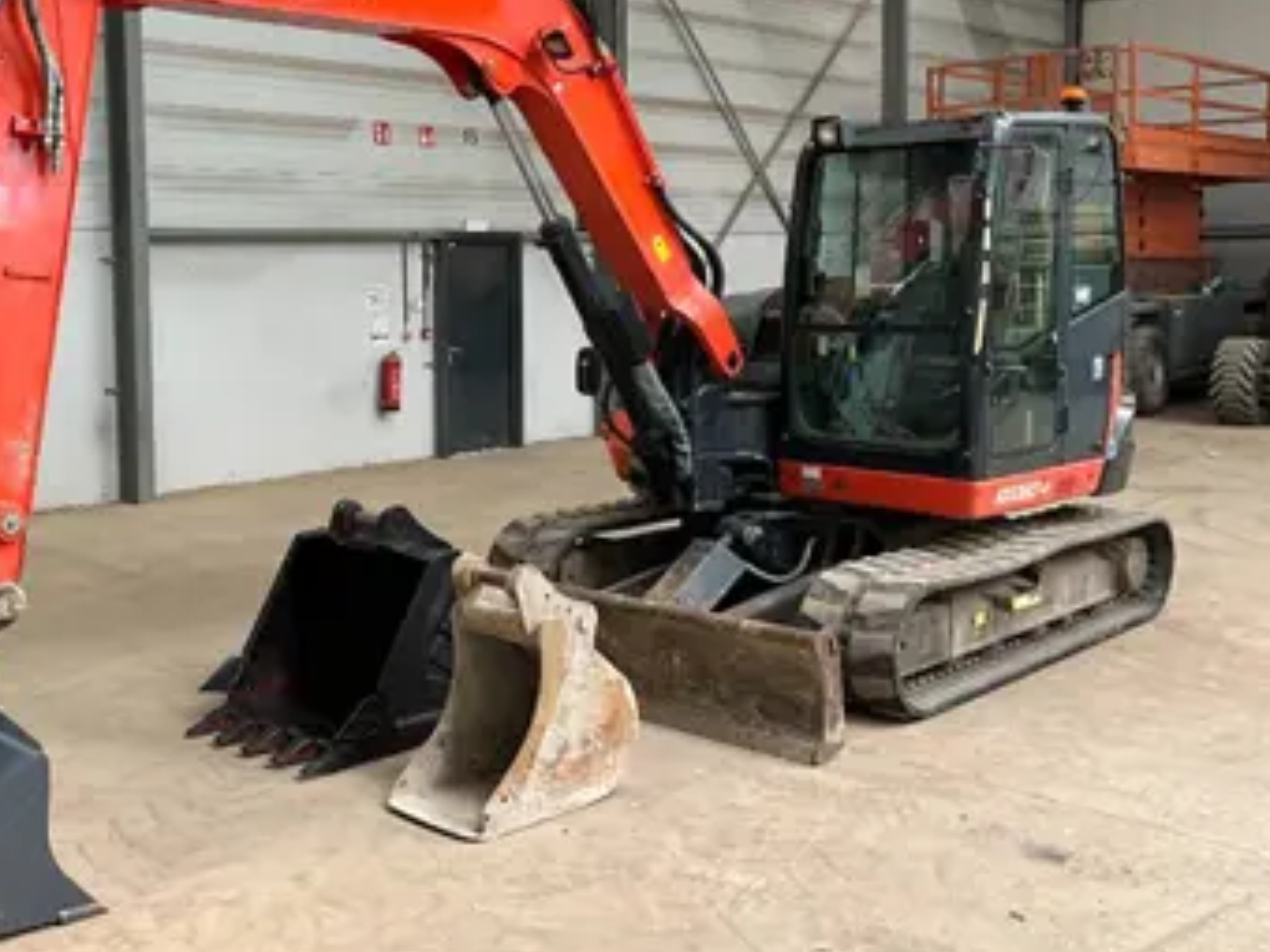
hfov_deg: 45.0
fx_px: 1504
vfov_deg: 35.0
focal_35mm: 41
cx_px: 407
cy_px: 366
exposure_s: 1/60
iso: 80
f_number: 1.8
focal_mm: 3
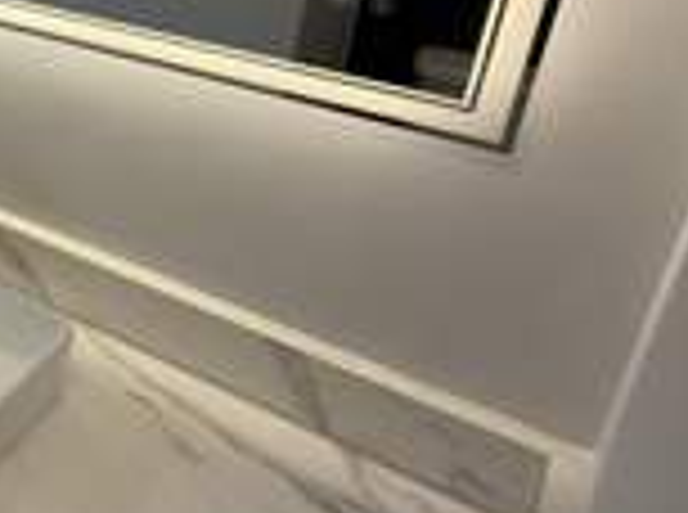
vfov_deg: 30.7
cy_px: 16
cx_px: -306
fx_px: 872
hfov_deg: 29.4
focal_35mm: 44
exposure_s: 1/120
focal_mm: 2.22
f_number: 2.2
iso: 80
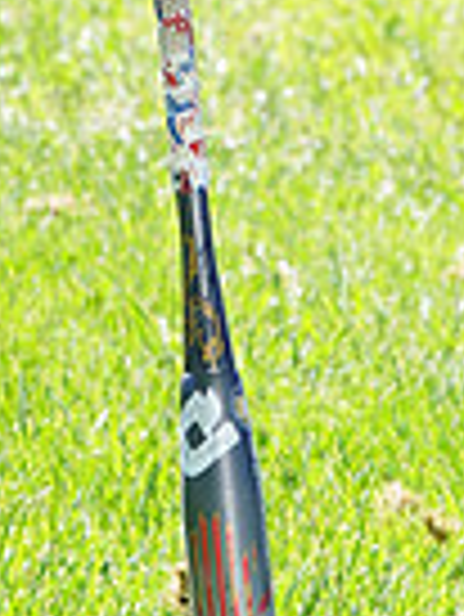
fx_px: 14686
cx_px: 770
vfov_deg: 2.4
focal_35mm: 823
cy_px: -315
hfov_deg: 1.8
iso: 200
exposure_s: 1/125
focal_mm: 203
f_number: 10
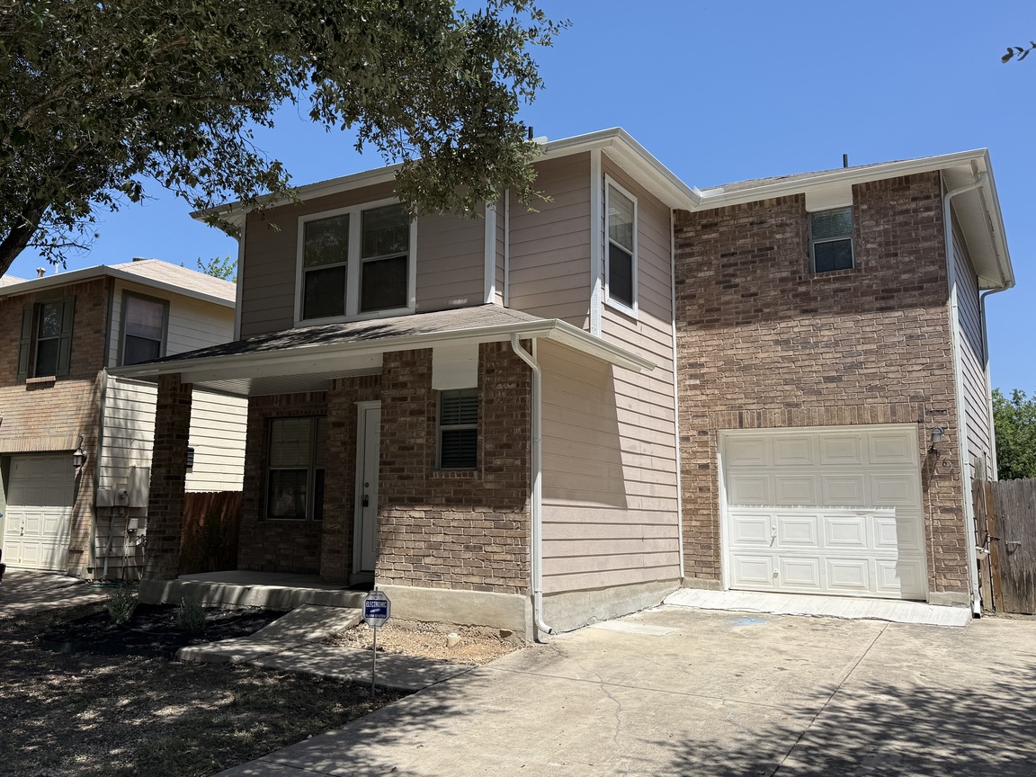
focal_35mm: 30
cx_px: 436
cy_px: 354
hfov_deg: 59.7
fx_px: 898
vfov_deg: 46.7
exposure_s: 1/3584
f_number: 1.78
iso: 80
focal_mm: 6.76
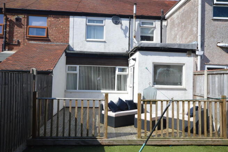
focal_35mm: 30
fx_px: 190
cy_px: 76
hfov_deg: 62.0
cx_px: 114
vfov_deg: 43.5
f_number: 11
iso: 400
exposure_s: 1/500
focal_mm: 20
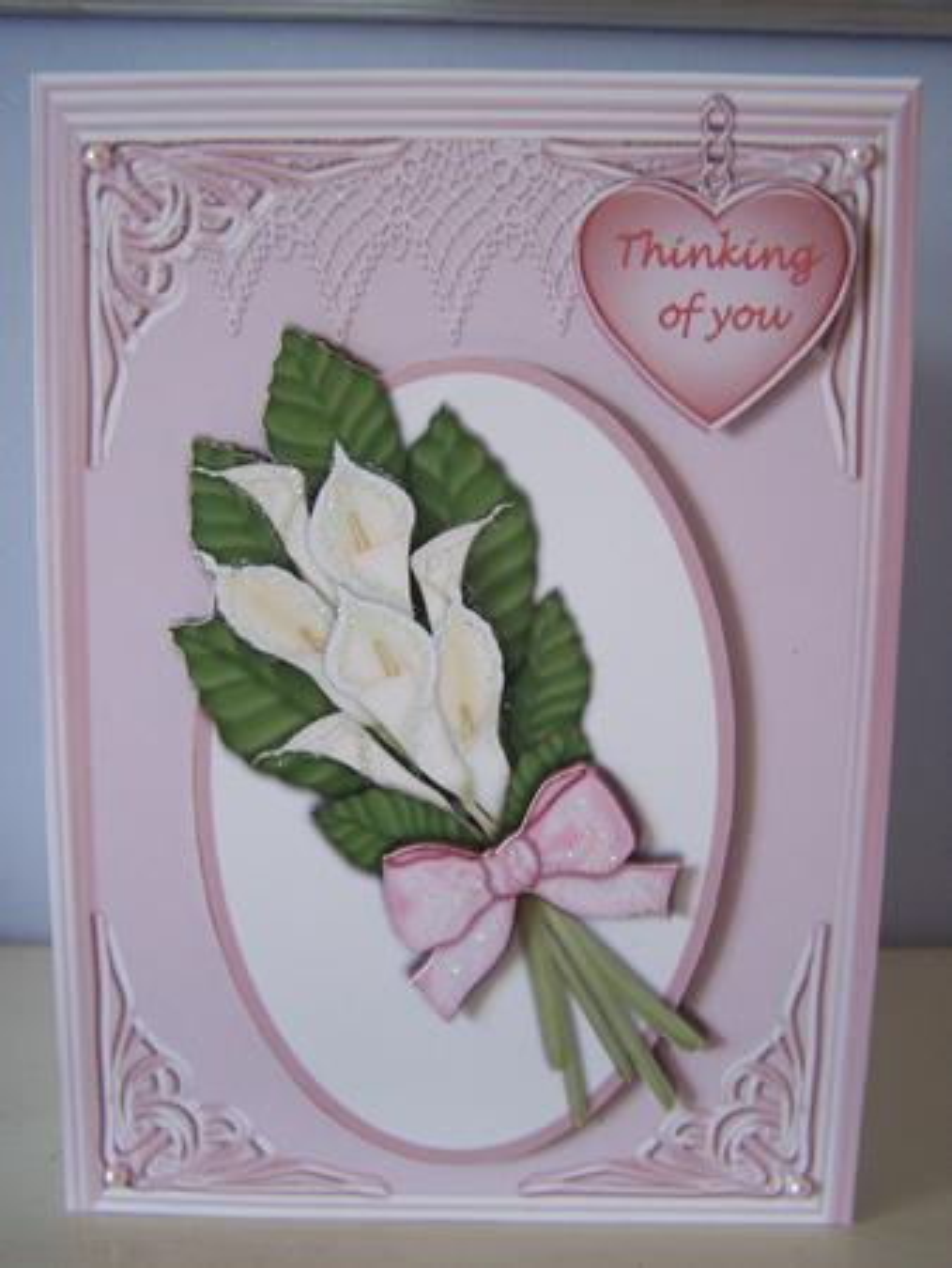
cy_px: 634
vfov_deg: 49.0
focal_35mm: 38
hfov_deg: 37.8
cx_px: 476
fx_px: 1392
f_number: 2.8
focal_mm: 6.3
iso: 140
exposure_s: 1/15
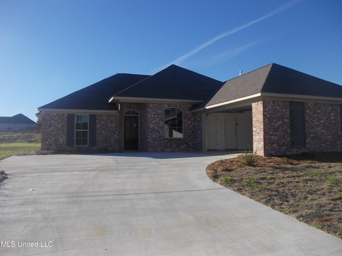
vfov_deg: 48.2
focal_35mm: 29
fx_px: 287
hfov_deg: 61.7
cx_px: 171
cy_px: 128
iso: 80
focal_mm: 4.1
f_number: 3.3
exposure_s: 1/640
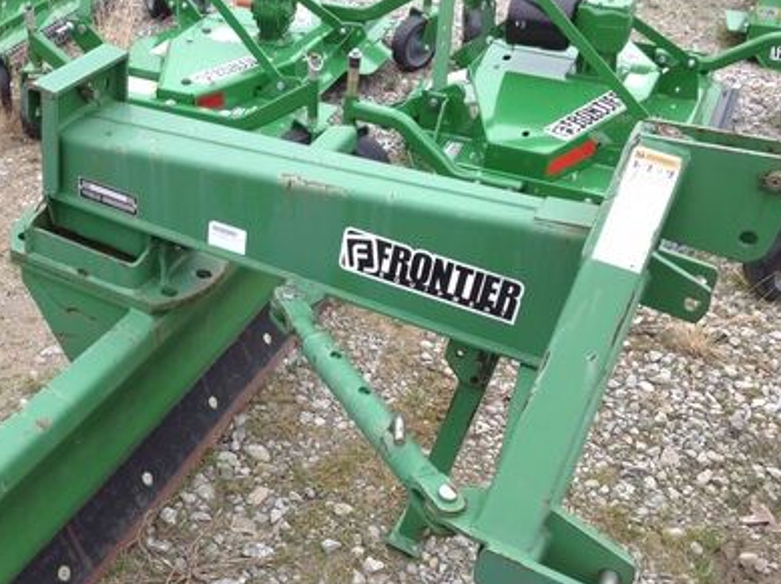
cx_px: 309
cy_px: 371
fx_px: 1105
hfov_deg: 38.8
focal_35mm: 49
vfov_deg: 29.5
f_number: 2.4
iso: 50
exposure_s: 1/213
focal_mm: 4.28
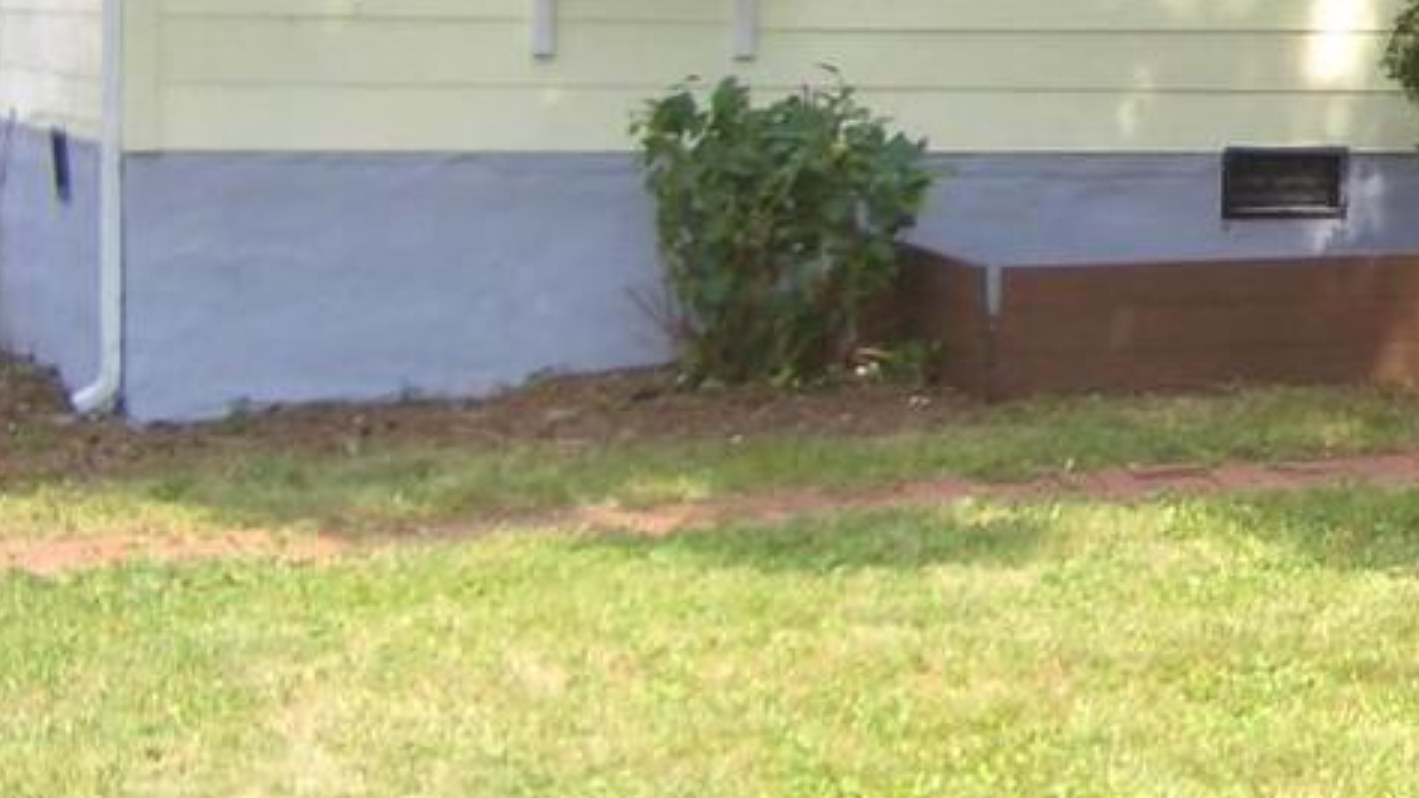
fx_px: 4364
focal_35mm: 116
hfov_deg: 17.2
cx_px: 1902
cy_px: -33
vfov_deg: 10.3
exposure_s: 1/320
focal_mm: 5.8
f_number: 2.6
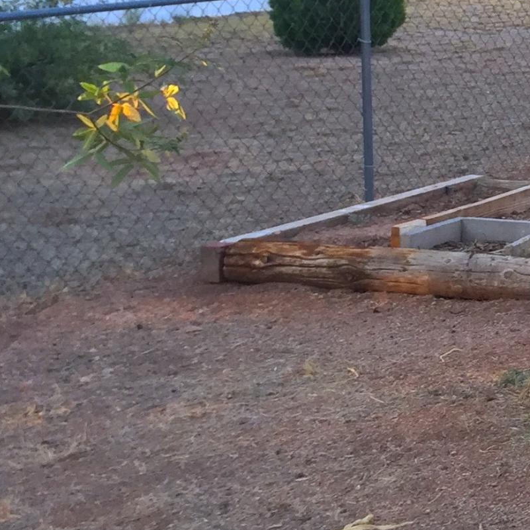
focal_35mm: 96
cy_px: 30
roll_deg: -1.3
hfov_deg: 15.8
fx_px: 1663
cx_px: 914
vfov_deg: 17.8
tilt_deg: -3.6
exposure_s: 1/120
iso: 50
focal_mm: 4.15
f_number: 2.2
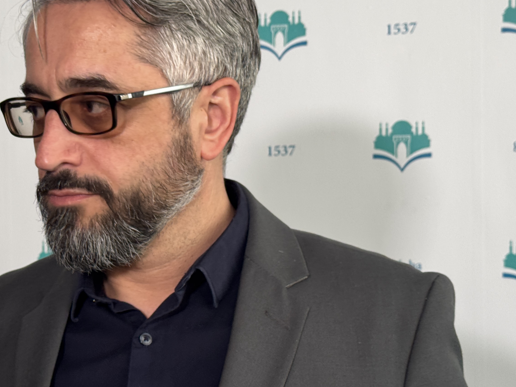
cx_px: 136
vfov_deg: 17.4
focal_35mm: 85
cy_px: 199
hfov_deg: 22.8
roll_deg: +1.7
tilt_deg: -1.8
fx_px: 1267
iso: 125
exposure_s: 1/60
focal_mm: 6.76
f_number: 1.78
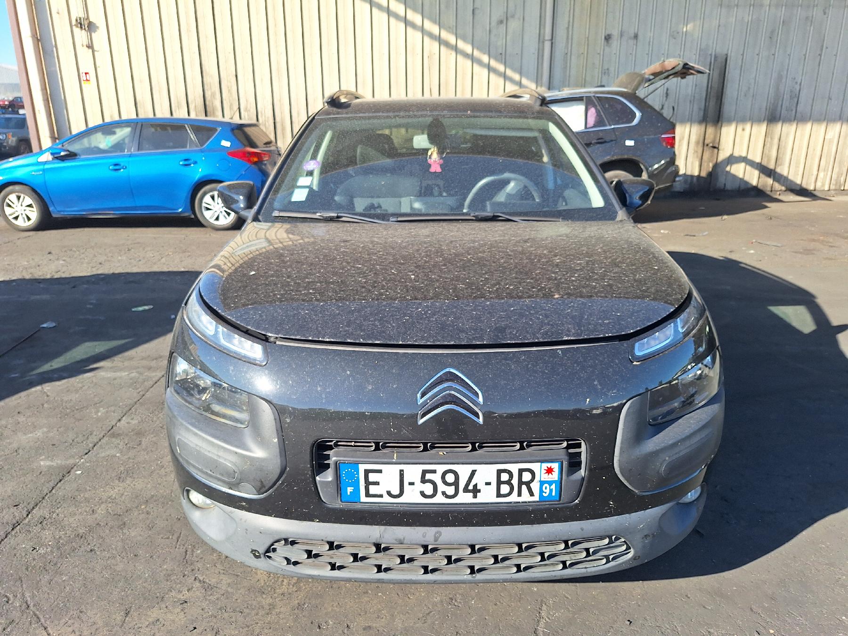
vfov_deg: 58.9
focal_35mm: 23
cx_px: 424
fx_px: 563
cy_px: 318
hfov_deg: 73.9
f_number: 1.8
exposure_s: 1/1000
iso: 40
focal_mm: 5.54
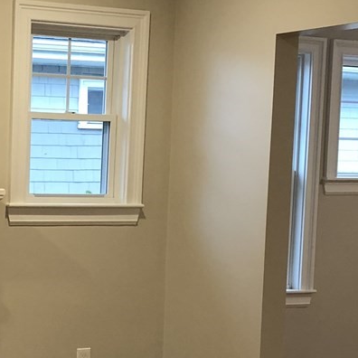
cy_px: 300
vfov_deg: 17.9
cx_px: 5
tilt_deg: -7.9
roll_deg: -1.1
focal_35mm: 96
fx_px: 1123
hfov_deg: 17.7
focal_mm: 3.99
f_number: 1.8
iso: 32
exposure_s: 1/24
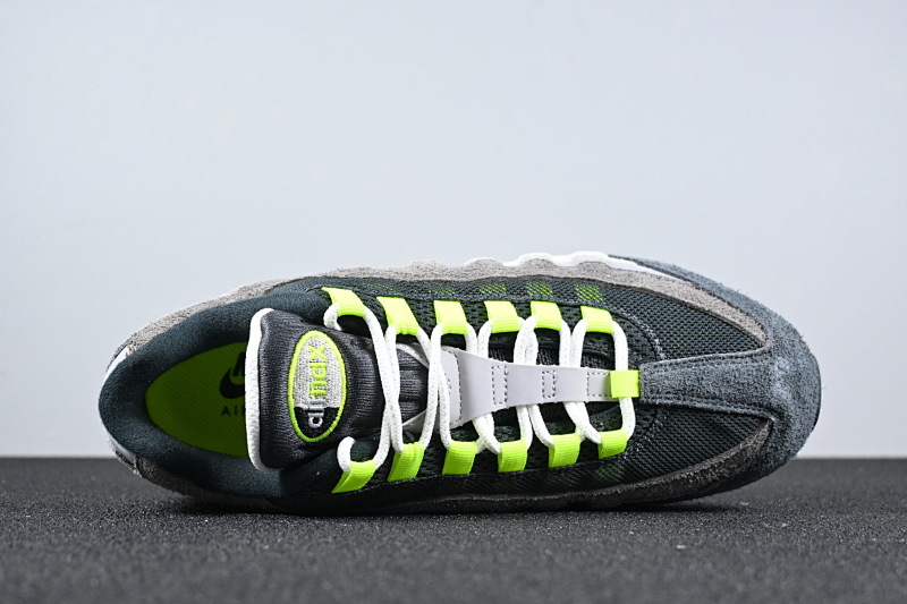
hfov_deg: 36.9
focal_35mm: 54
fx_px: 1360
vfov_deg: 25.0
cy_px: 302
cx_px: 454
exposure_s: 1/125
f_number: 5.3
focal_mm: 36
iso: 720
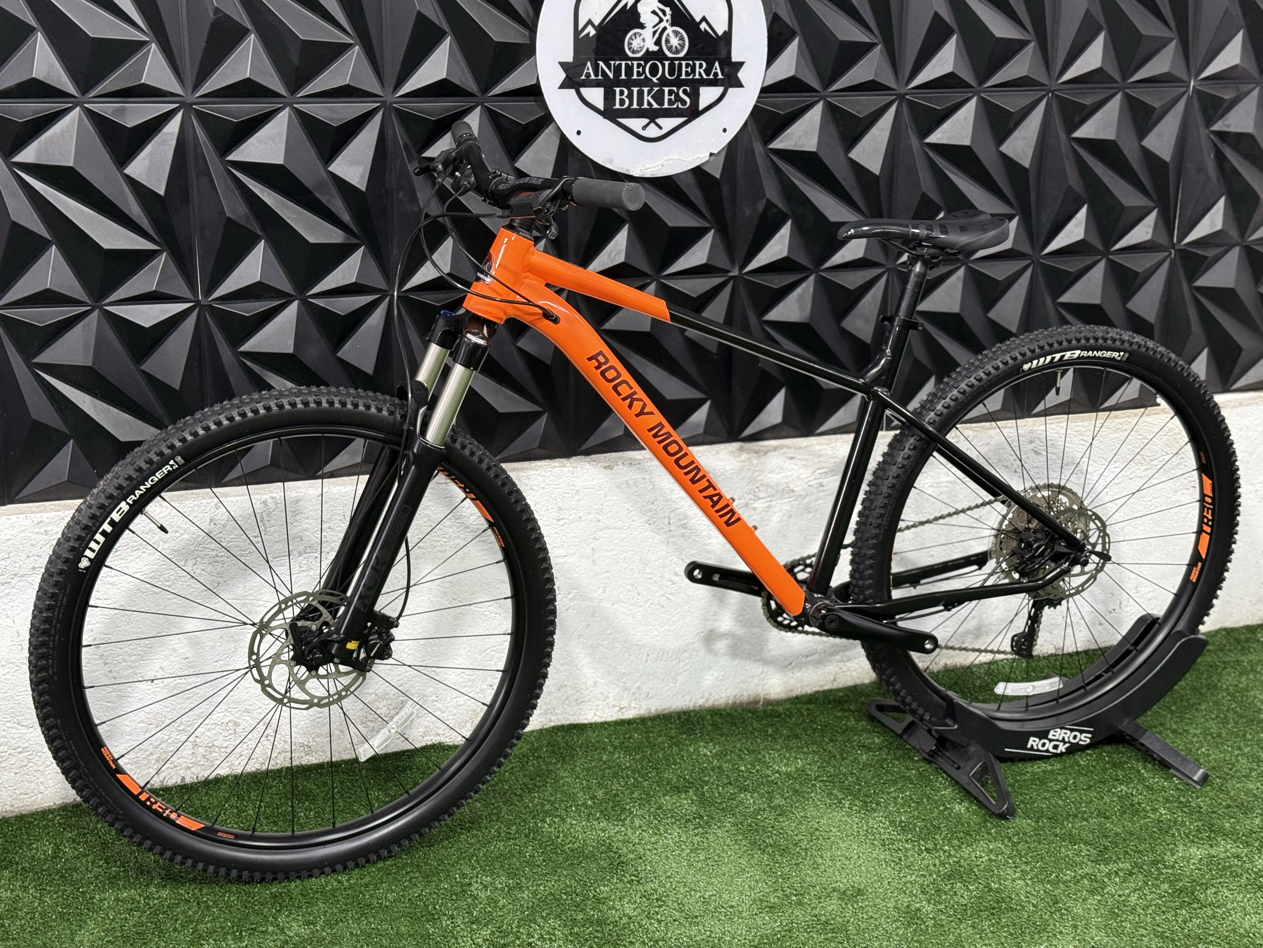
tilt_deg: -16.6
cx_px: 632
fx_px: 1751
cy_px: 474
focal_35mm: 48
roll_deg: -1.4
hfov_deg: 39.7
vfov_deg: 30.3
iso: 200
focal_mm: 6.76
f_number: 1.78
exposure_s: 1/60
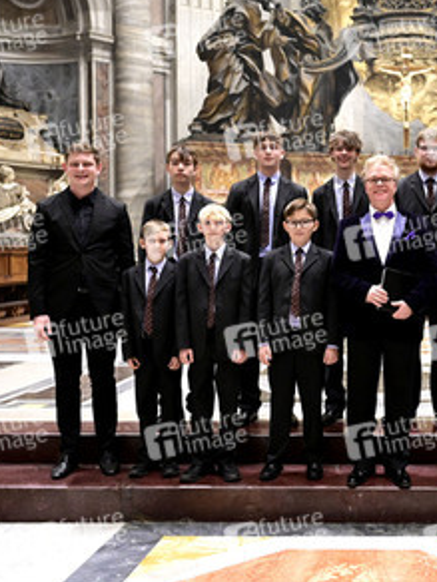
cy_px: 287
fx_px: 787
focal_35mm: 47
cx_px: 422
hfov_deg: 29.3
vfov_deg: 40.6
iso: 5000
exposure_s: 1/200
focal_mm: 31.5
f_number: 2.8
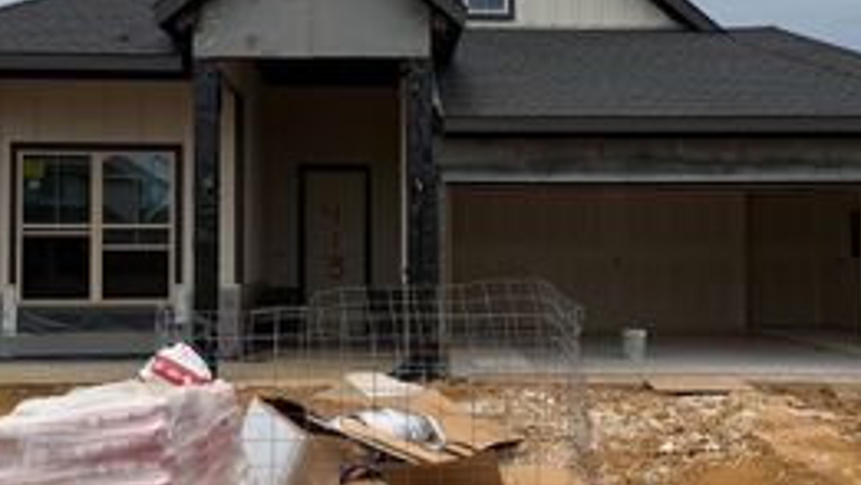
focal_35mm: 50
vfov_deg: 24.0
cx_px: 426
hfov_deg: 41.3
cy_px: 216
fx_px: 1142
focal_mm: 6.76
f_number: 1.78
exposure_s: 1/7353
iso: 80
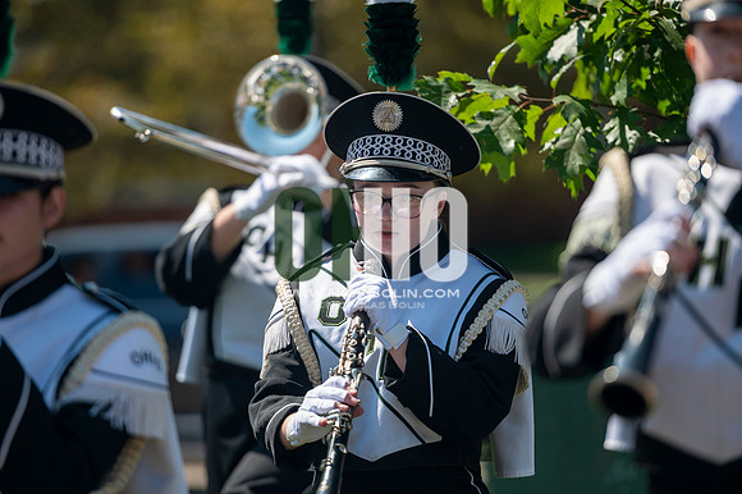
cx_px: 371
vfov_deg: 6.9
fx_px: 4120
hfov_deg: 10.3
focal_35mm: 200
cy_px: 247
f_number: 2.8
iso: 100
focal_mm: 200
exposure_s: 1/1600
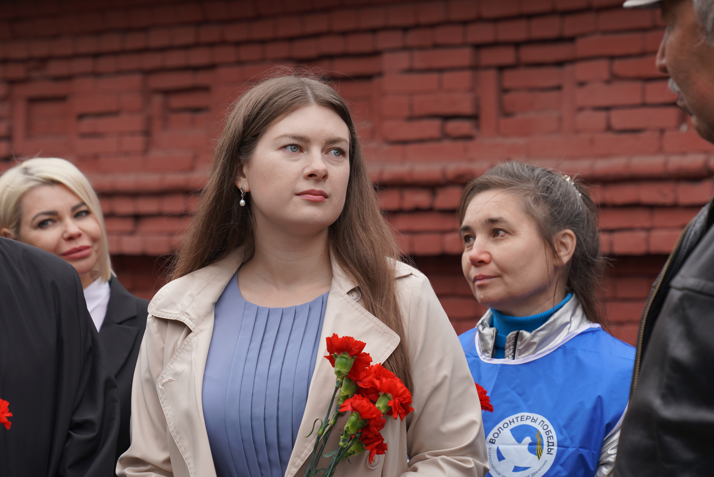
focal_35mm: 105
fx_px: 2083
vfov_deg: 13.0
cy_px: 238
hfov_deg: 19.5
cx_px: 357
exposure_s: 1/160
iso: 125
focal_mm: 70
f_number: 4
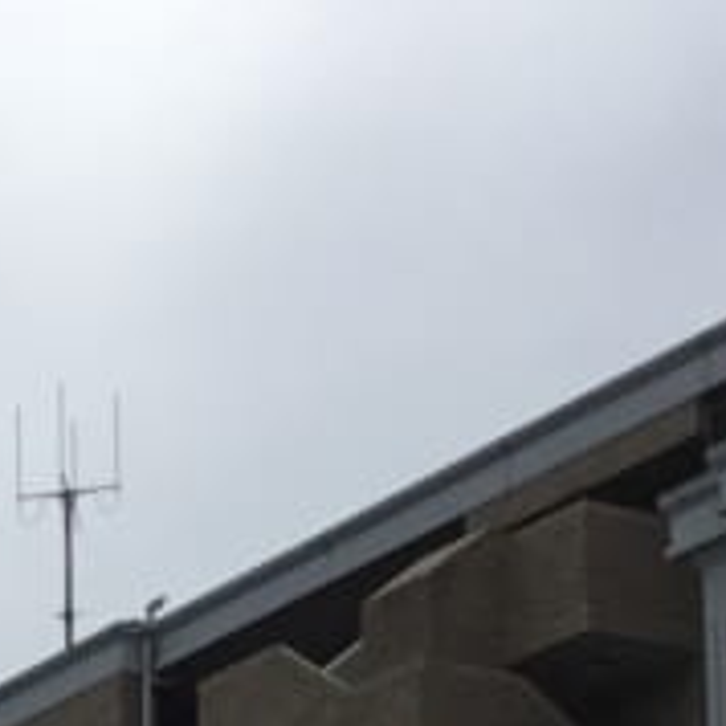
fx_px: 4390
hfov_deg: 8.8
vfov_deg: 8.8
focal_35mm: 185
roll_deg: -1.1
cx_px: -816
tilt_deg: +8.5
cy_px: 1554
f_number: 2.4
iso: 25
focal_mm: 3.3
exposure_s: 1/2037
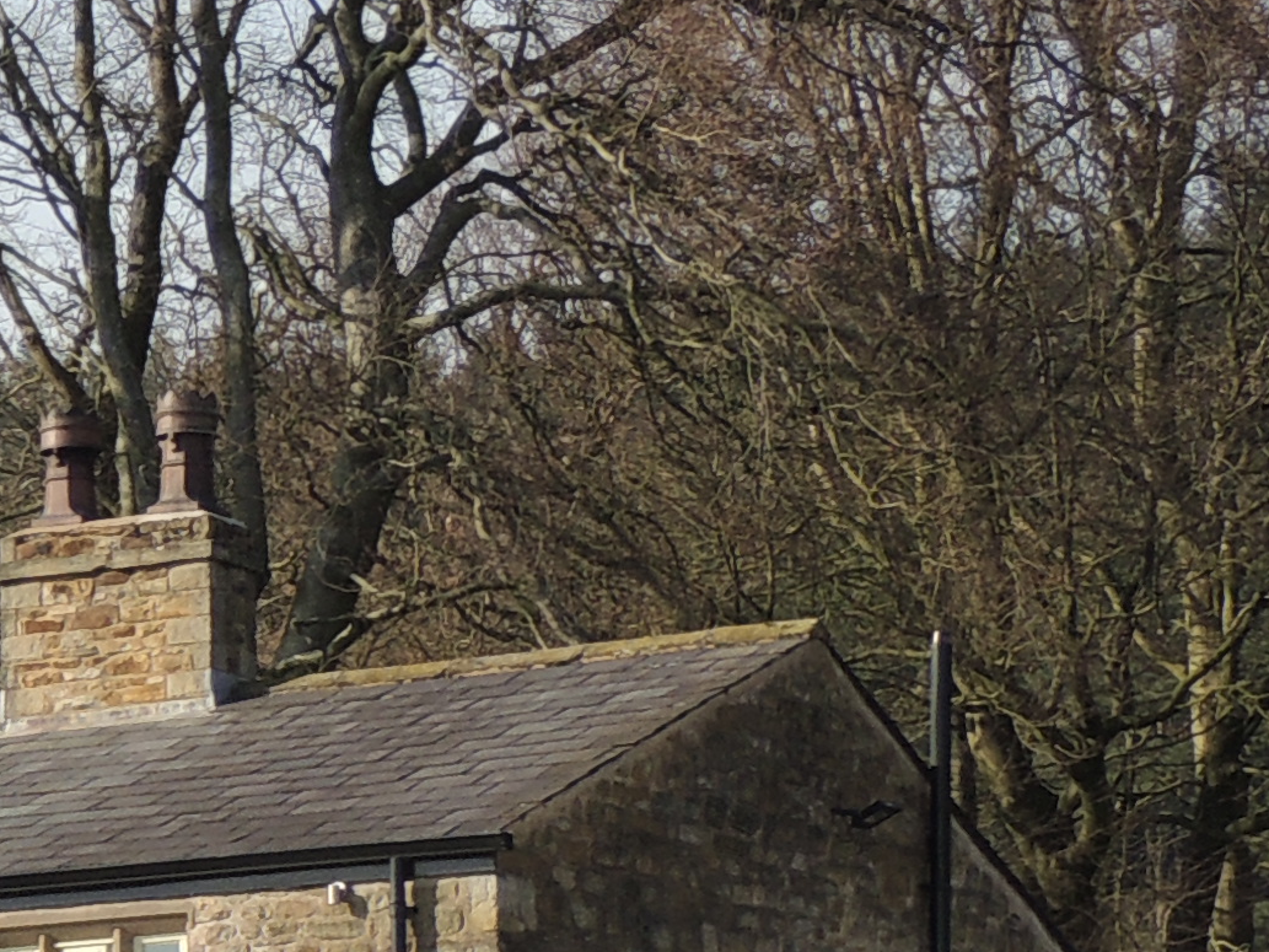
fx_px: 8176
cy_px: 827
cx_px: -926
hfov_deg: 8.6
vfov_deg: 6.7
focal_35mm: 223
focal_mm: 8.9
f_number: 3.6
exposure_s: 1/800
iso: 100
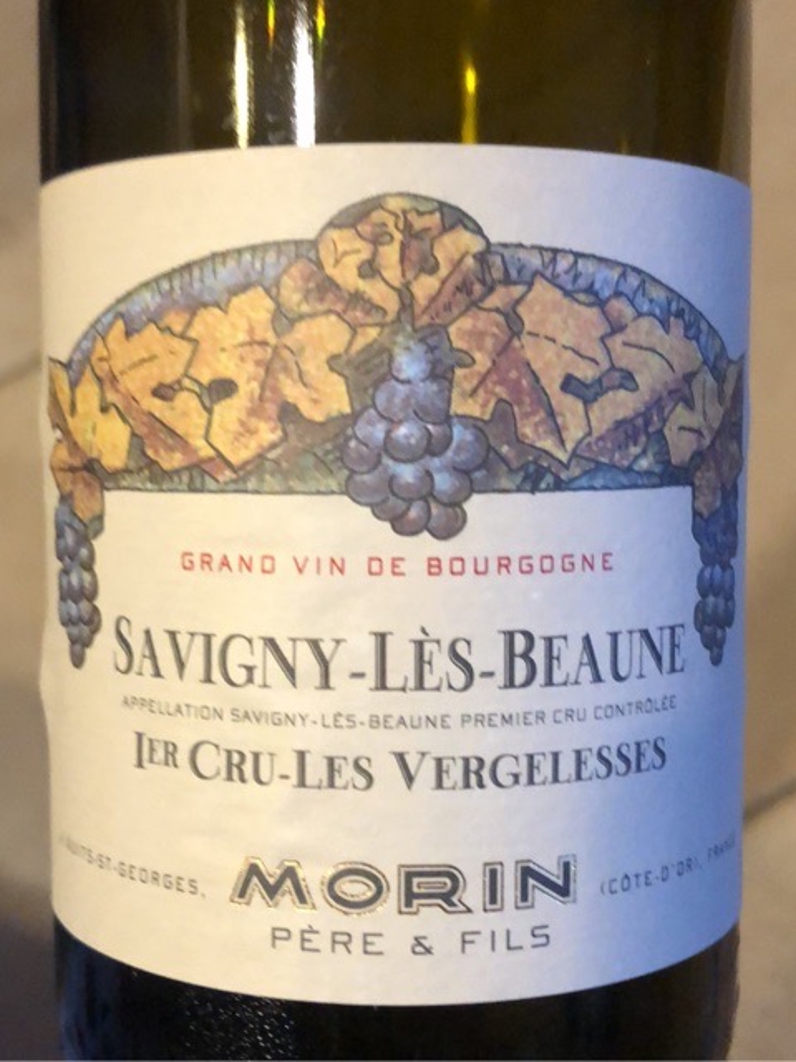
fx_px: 1962
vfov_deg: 30.3
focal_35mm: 64
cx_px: 398
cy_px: 531
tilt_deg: -66.6
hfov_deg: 22.9
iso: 400
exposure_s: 1/50
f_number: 1.8
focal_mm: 3.99
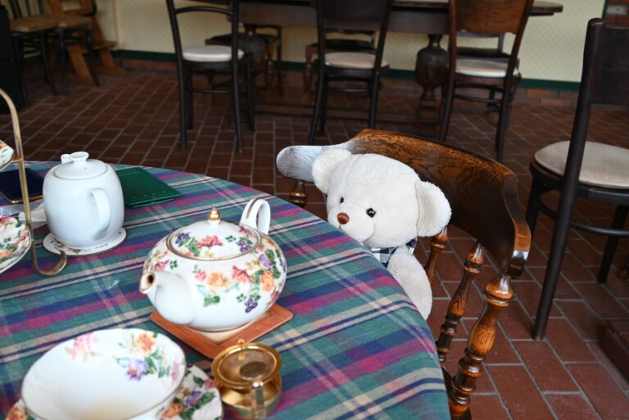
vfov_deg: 38.9
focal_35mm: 34
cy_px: 210
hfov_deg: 55.8
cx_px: 314
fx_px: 594
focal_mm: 34
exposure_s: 1/50
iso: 500
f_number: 8
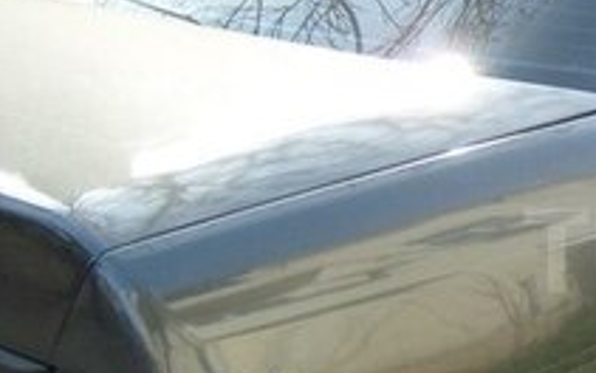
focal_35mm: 116
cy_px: 250
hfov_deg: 16.8
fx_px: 1885
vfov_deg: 11.3
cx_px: 813
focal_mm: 5.8
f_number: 2.8
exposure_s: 1/250
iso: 80
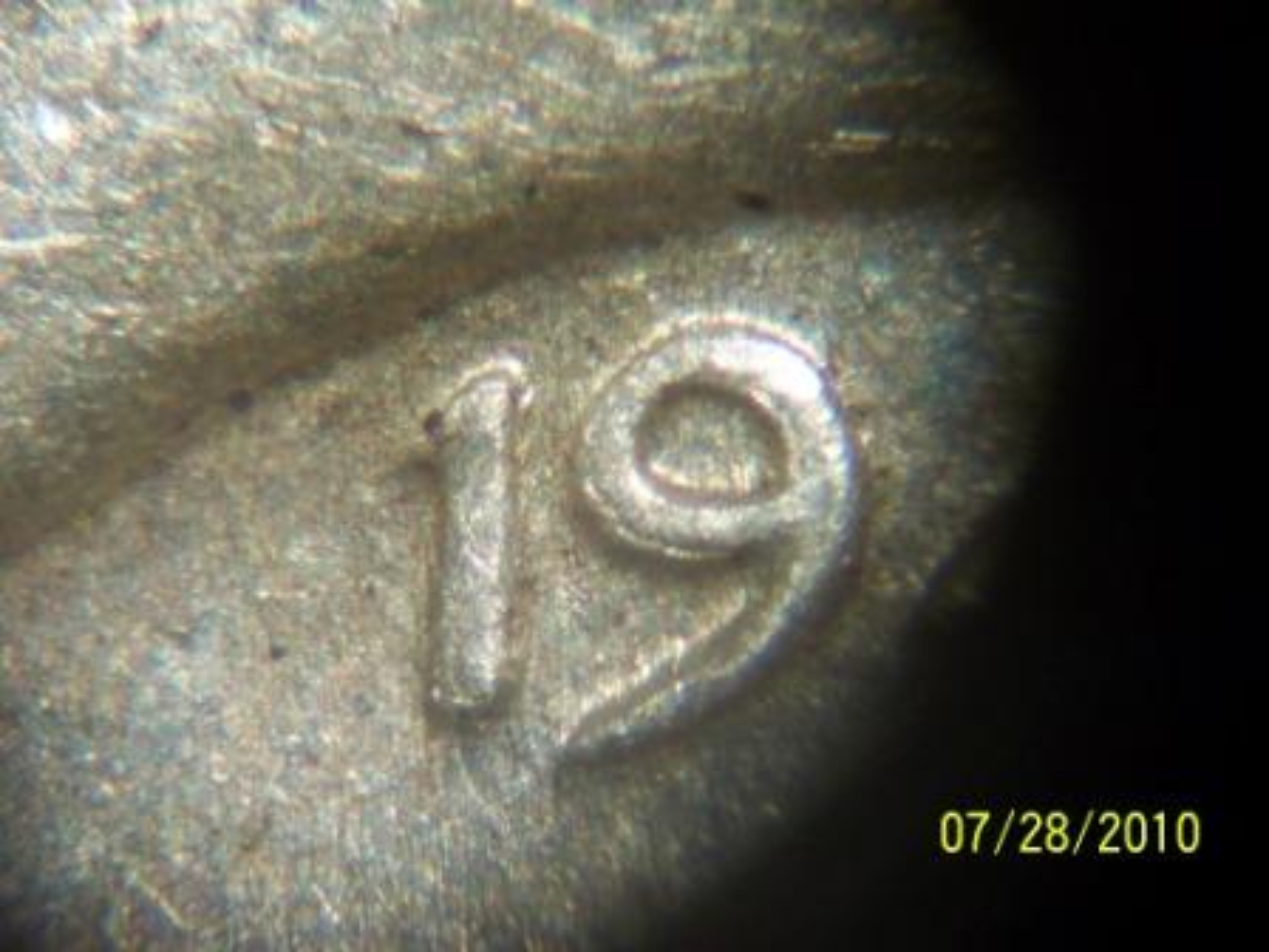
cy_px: 476
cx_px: 634
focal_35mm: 114
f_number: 4.8
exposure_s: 1/90
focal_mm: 17.6
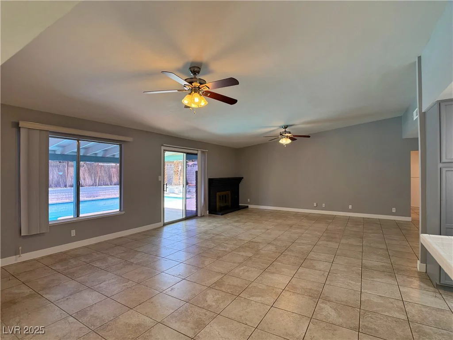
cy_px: 170
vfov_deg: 56.8
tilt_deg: +1.1
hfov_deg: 71.6
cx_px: 226
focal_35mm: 24
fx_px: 314
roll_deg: +0.4
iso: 200
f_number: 1.78
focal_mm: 6.76
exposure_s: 1/188
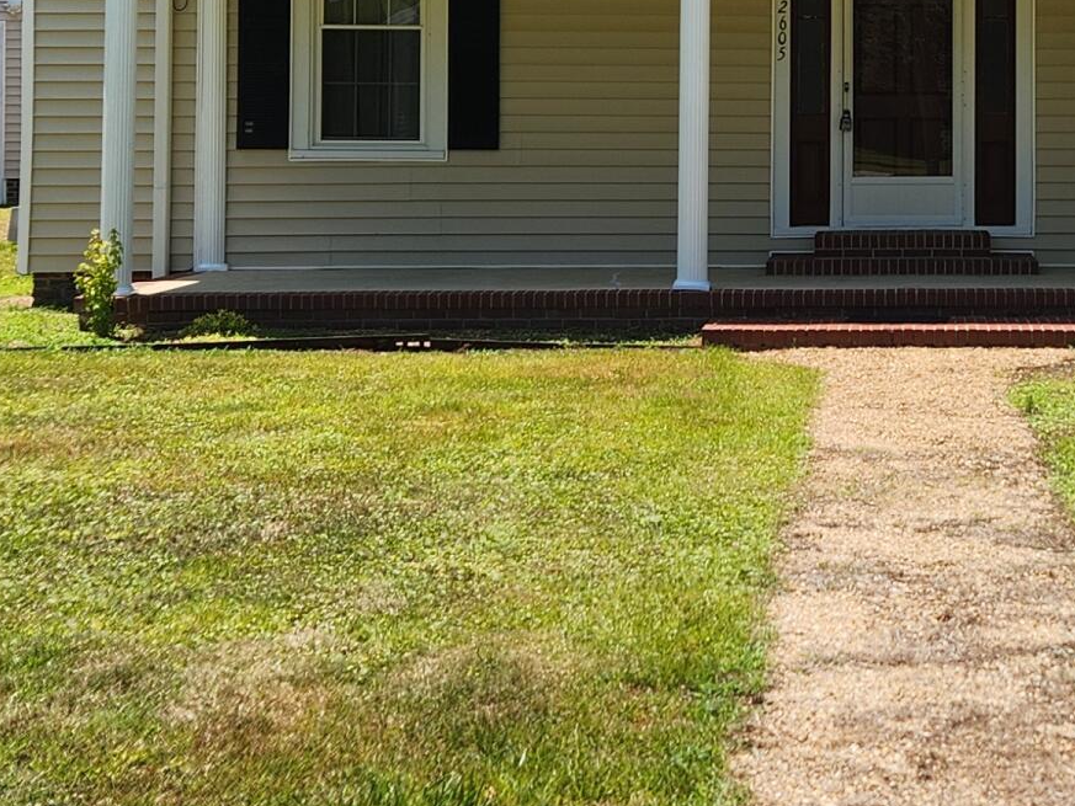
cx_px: 989
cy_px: 49
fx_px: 2454
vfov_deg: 18.3
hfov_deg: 24.0
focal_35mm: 79
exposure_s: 1/1761
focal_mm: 5.4
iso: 20
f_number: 1.8
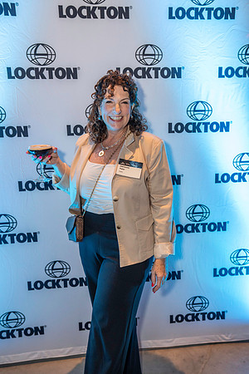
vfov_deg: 54.4
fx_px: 363
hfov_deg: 37.9
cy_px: 187
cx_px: 124
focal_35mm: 35
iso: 3200
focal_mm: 35
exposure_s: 1/160
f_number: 4
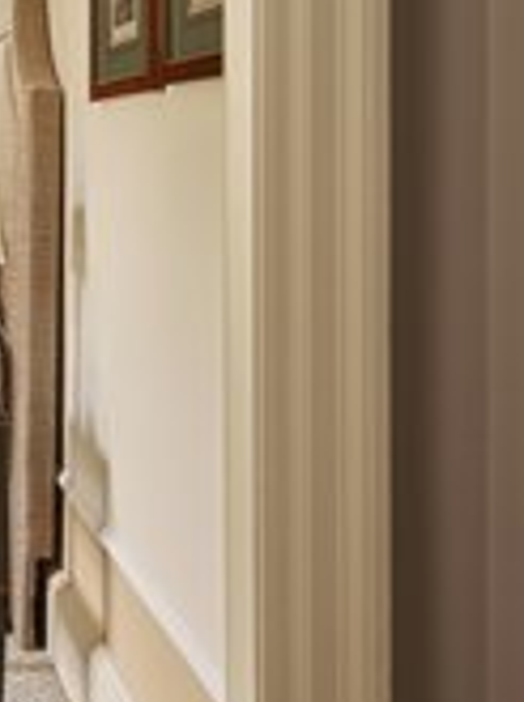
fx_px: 1418
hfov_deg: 19.0
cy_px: -85
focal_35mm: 70
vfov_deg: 25.6
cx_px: -204
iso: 400
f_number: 16
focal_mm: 30
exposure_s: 1.5
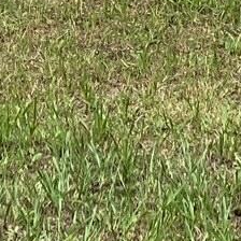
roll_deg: -1.5
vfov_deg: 4.1
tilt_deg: -1.8
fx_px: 3261
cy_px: -473
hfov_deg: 4.2
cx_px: -17
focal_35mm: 414
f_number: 2
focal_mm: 6
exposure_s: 1/372
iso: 20
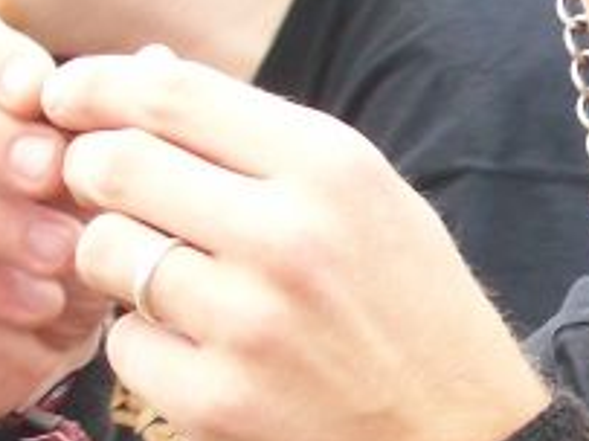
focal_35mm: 343
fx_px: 5833
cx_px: 865
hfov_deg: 5.7
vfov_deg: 4.3
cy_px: 252
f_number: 4.3
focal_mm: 14.3
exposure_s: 1/109
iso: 80
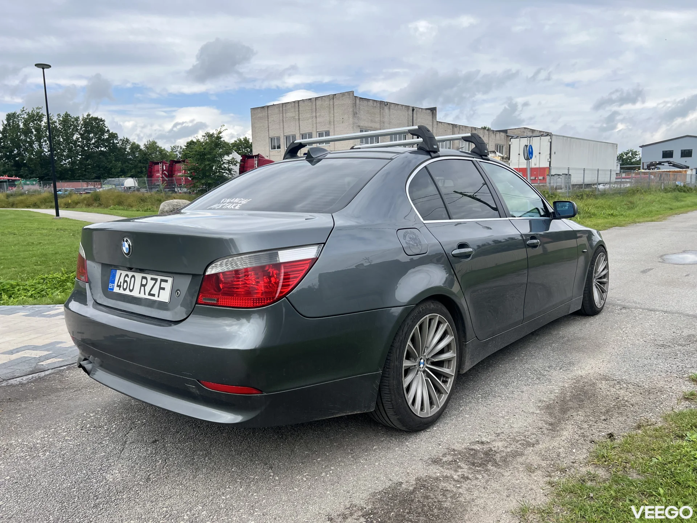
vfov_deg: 53.1
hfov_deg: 67.3
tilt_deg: -6.7
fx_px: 524
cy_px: 262
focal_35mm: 26
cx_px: 348
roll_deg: +1.5
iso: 50
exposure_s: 1/2841
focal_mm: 5.7
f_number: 1.5
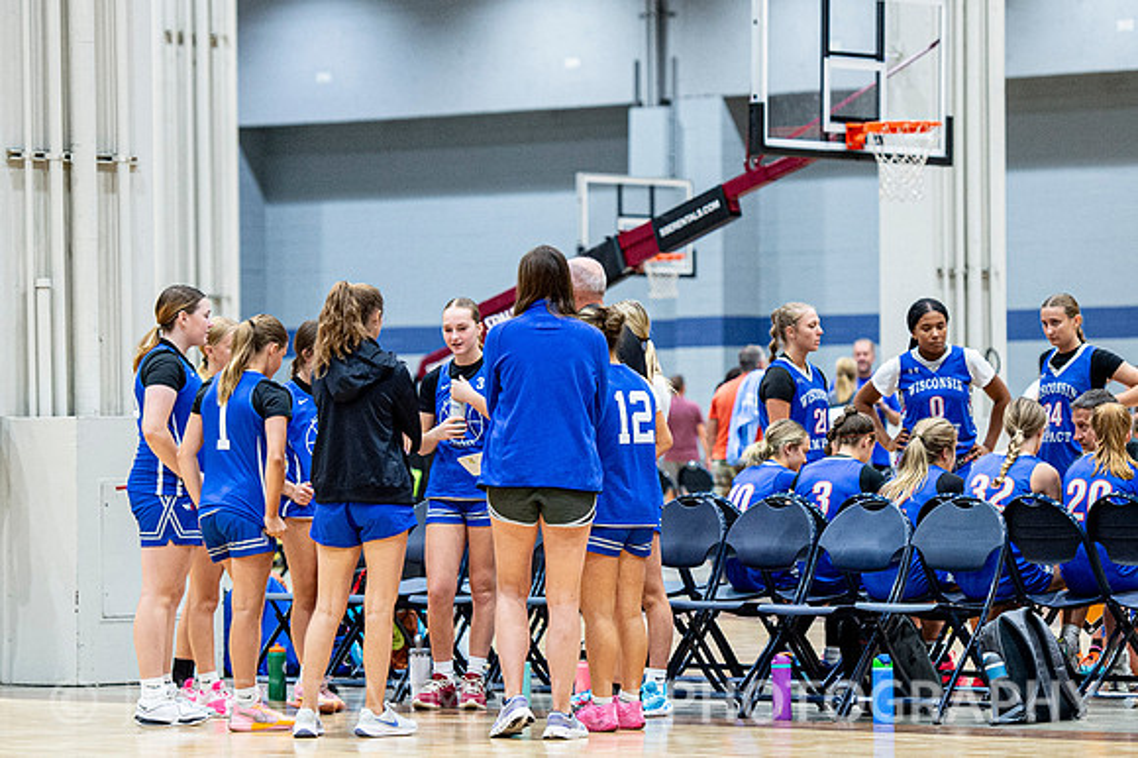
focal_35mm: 175
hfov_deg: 11.7
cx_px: 600
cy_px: 414
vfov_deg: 7.8
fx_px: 5543
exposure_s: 1/400
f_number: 2.8
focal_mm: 116
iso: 2500
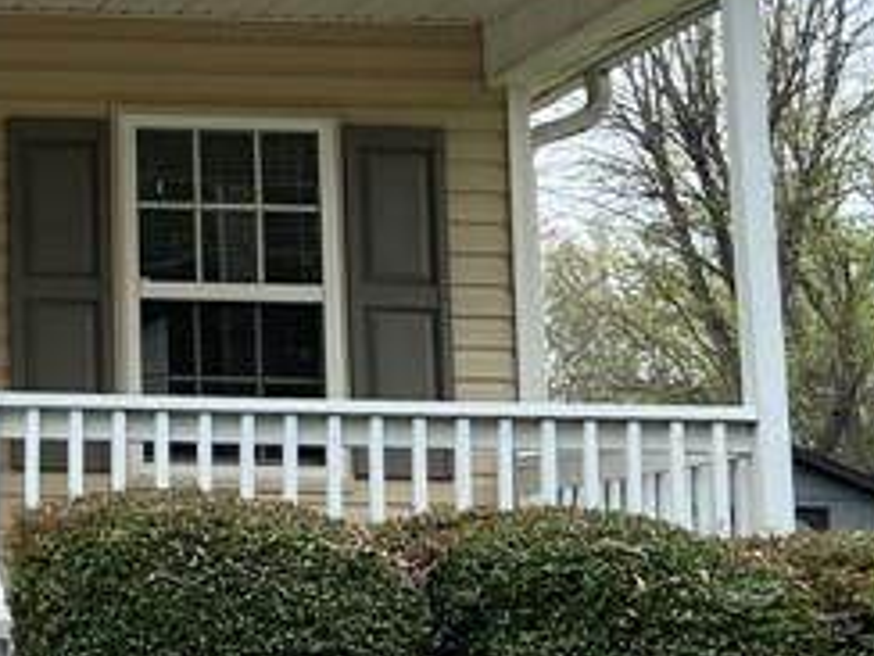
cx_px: -505
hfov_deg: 16.2
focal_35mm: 109
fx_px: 2752
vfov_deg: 13.6
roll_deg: -0.5
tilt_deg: +10.2
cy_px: 244
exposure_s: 1/2208
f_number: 1.5
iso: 50
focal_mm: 5.7
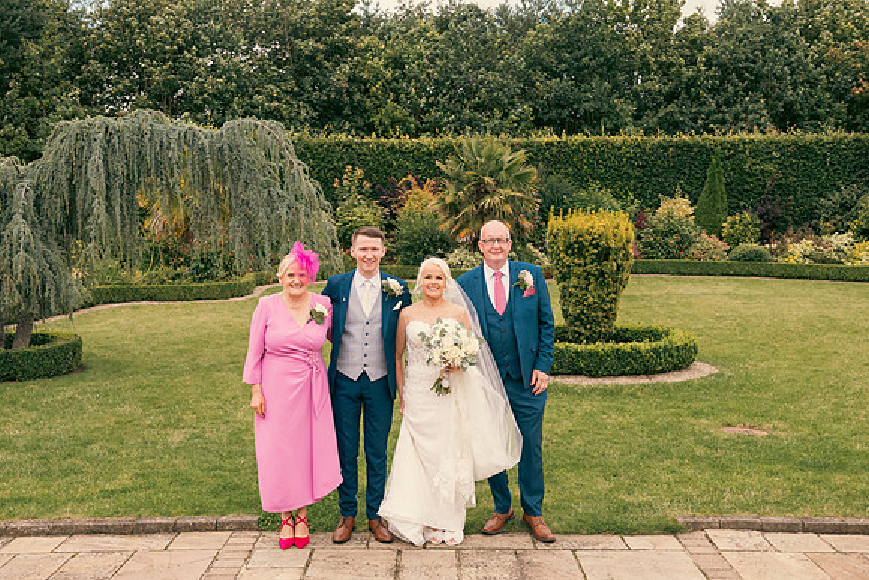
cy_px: 290
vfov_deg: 35.1
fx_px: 917
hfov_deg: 50.7
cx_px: 434
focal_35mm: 38
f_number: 6.3
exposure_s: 1/500
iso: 200
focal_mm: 38
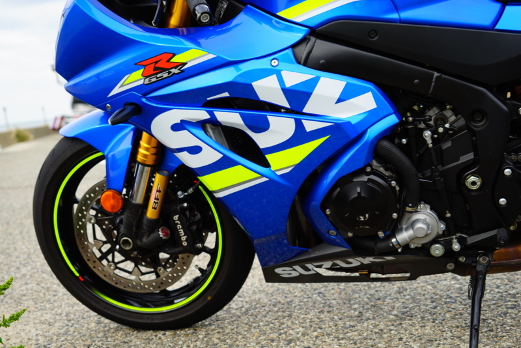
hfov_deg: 40.3
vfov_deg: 27.5
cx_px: 260
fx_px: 709
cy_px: 174
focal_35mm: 49
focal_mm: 49
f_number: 5.6
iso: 100
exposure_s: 1/90
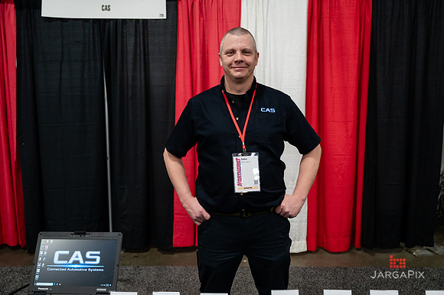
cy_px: 148
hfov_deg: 57.9
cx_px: 222
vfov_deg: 40.4
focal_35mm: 33
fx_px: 402
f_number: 3.2
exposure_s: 1/250
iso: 2500
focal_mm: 32.5
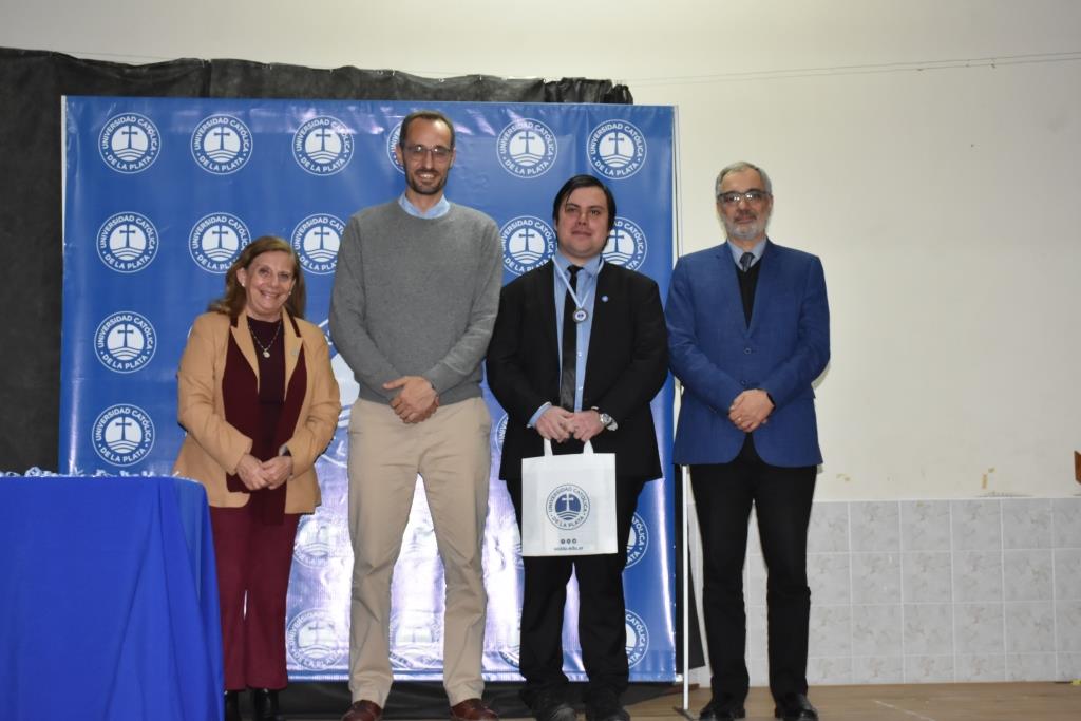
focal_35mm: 68
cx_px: 540
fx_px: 2027
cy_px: 360
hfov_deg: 29.9
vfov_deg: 20.2
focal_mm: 45
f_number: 8
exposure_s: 1/60
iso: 1600
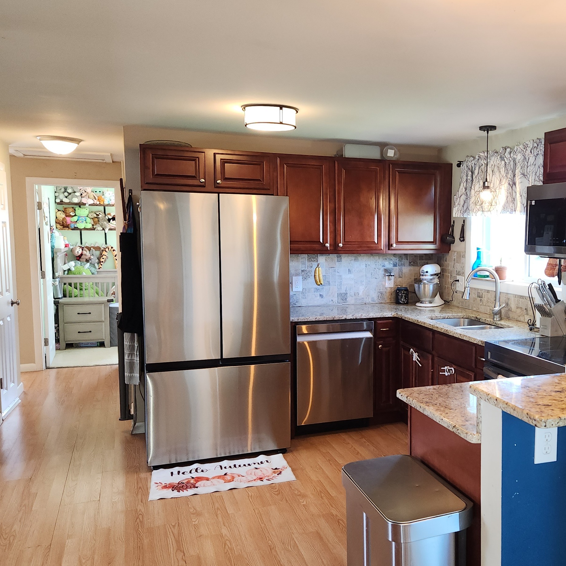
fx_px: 629
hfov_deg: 47.1
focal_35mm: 34
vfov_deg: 48.4
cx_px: 408
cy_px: 294
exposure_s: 1/60
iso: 100
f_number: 1.8
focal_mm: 5.4
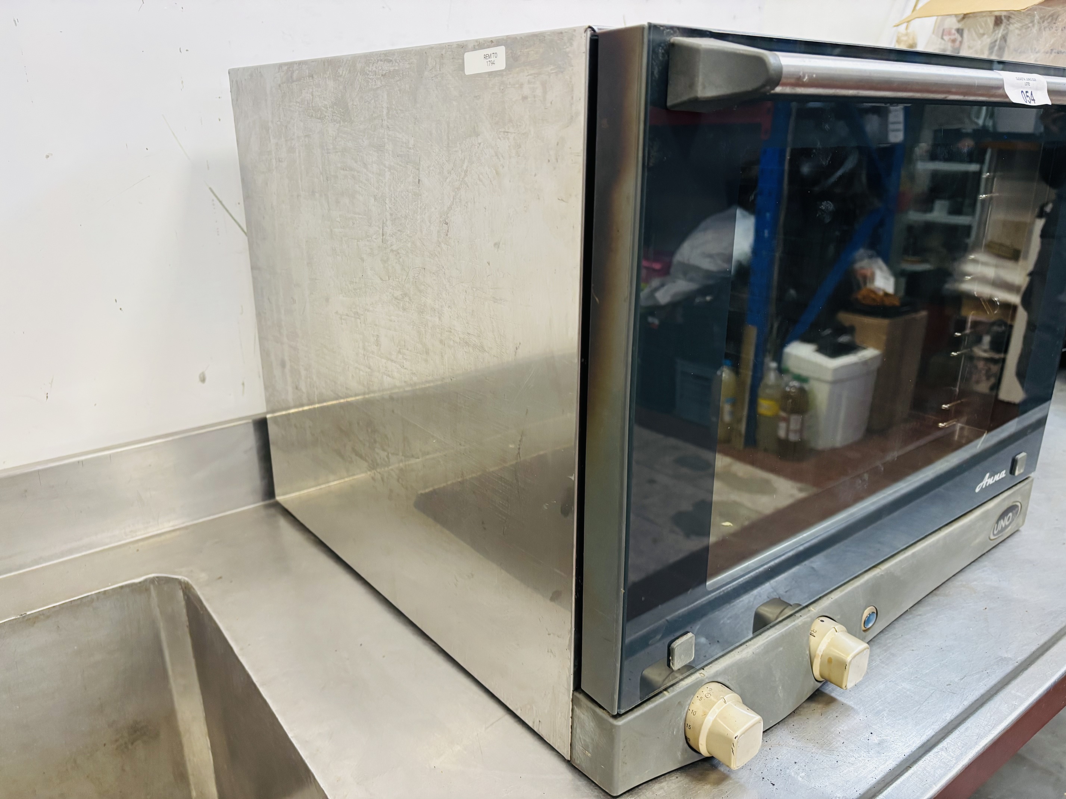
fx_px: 801
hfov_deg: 67.3
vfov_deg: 53.1
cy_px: 400
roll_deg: +0.4
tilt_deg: -18.9
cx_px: 533
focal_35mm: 26
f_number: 1.6
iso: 250
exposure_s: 1/50
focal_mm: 5.96
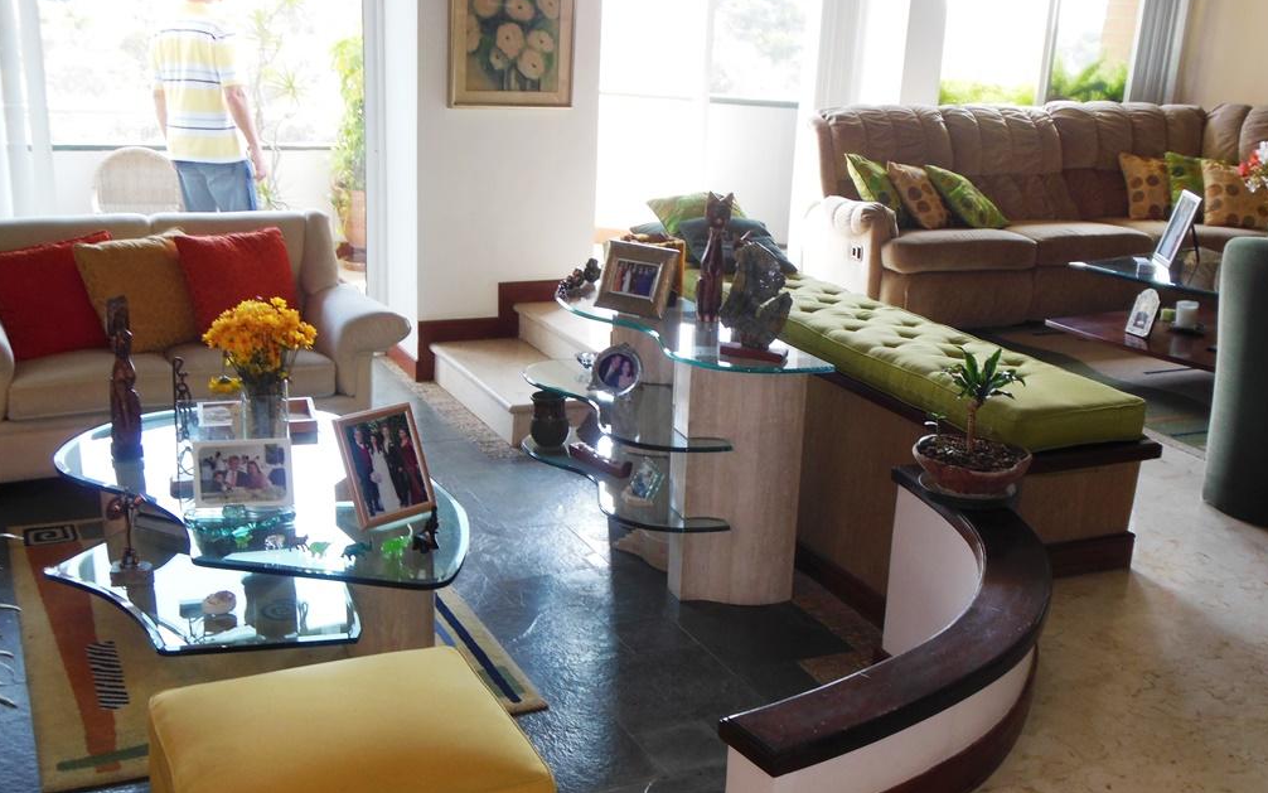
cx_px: 639
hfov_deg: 48.2
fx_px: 1417
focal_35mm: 41
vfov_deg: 31.2
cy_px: 453
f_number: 3.6
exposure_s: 1/30
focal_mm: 6.8
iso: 160
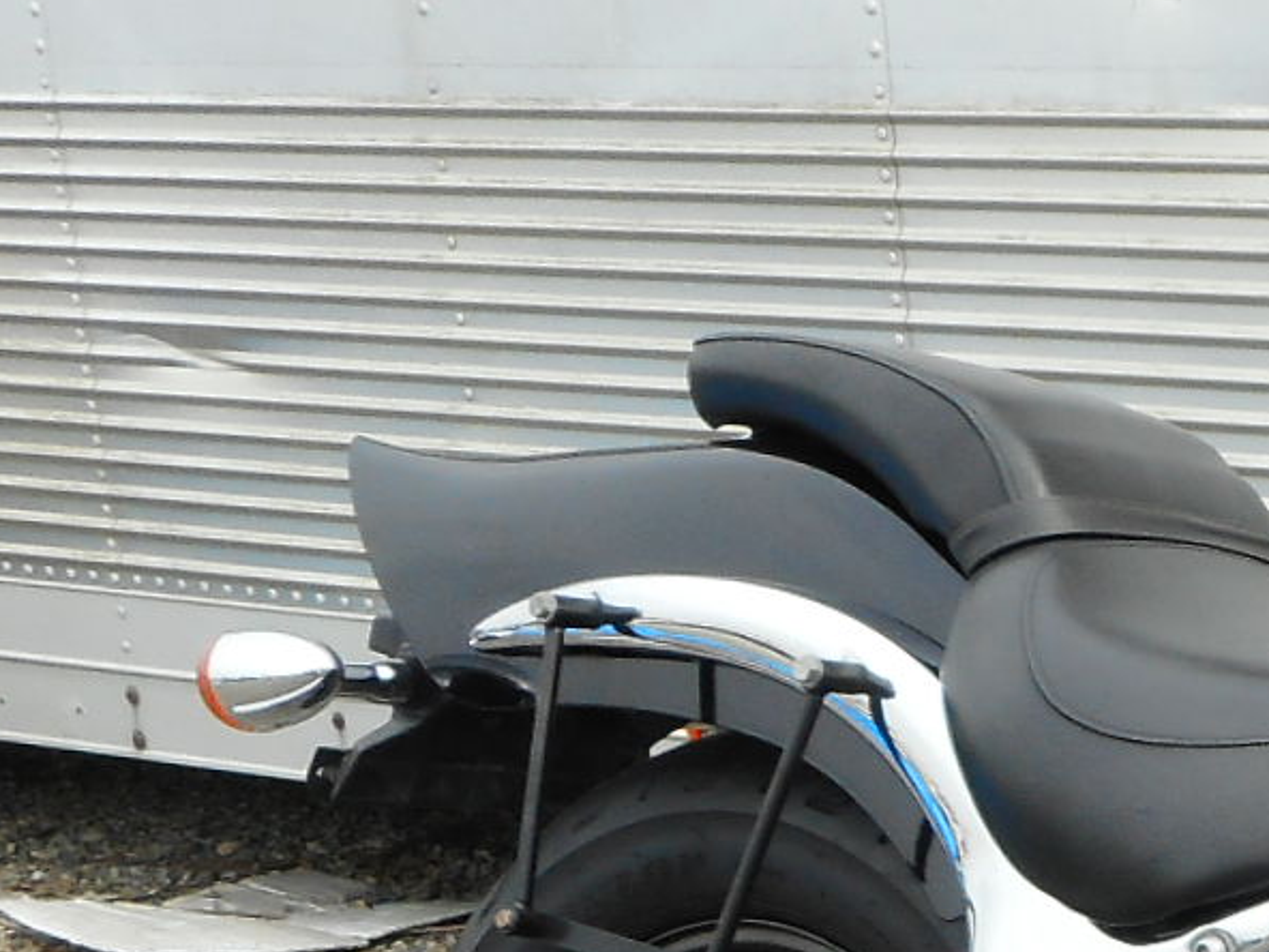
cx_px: 2141
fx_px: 3519
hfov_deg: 17.4
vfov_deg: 15.0
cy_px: 1072
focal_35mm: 96
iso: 80
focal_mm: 4.5
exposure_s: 1/250
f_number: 3.7
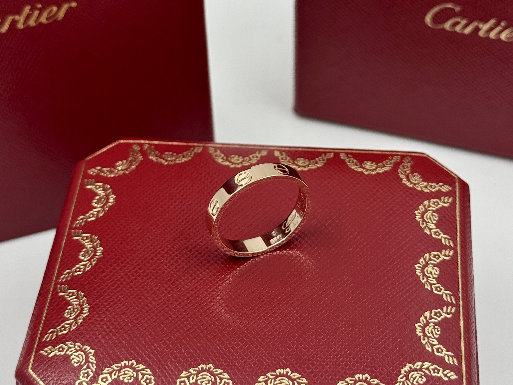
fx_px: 711
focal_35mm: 48
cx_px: 256
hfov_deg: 39.7
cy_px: 192
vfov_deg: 30.3
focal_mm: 6.76
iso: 50
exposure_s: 1/175
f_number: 1.78
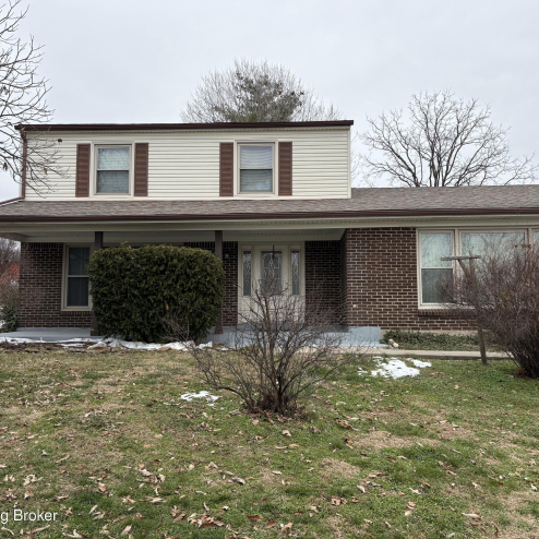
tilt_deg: +5.4
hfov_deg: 52.5
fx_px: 546
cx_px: 278
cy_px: 267
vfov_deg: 52.5
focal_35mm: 31
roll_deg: -0.1
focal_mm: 5.96
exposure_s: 1/1081
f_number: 1.6
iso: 50
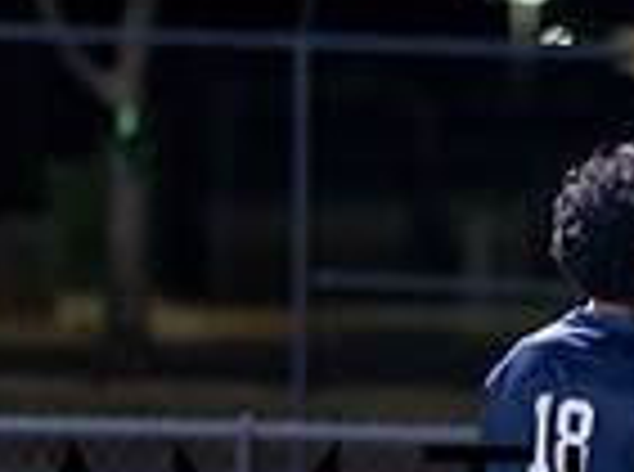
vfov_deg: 1.9
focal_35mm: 776
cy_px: 253
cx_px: 1136
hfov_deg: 2.6
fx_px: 14176
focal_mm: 135
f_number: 1.8
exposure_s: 1/400
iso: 2500
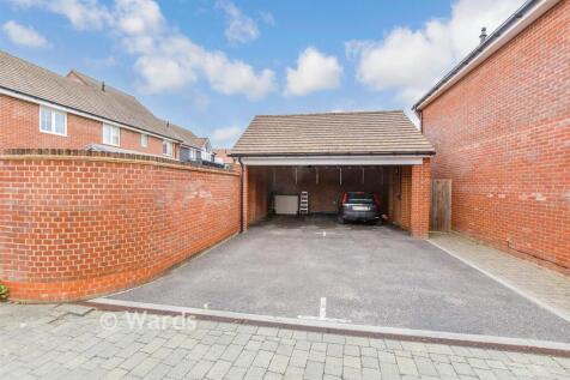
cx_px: 285
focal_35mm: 15
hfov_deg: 100.4
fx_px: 237
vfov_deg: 77.3
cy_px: 190
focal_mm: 10
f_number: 6.3
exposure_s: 1/80
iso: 160
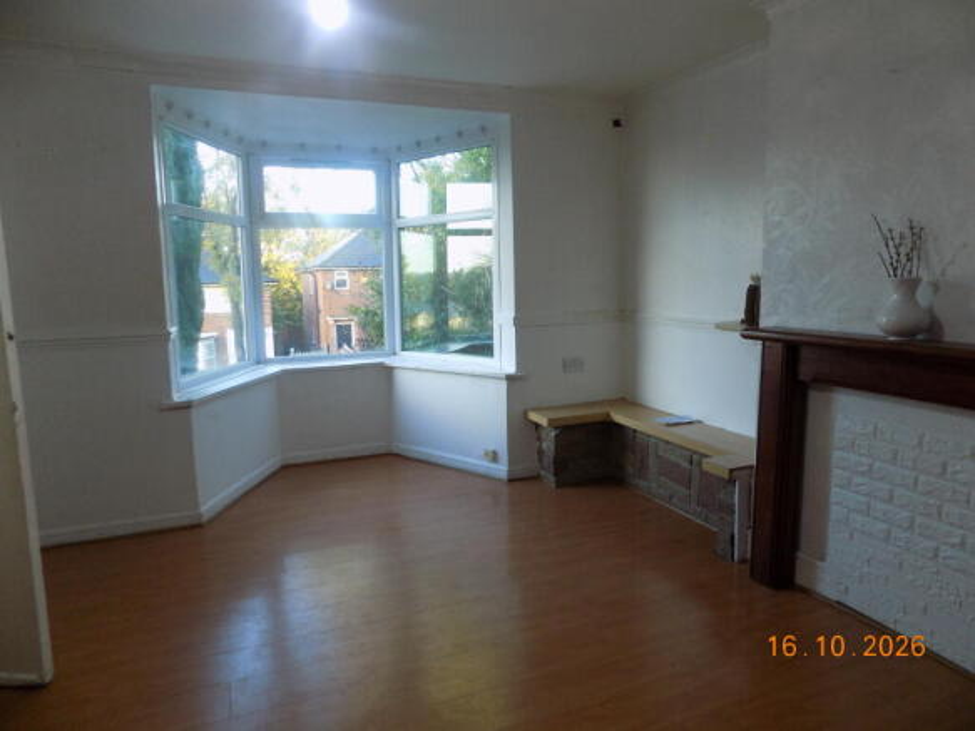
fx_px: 648
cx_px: 488
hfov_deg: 73.9
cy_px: 366
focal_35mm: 23
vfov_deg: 58.9
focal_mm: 4
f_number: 3.1
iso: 160
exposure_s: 1/30
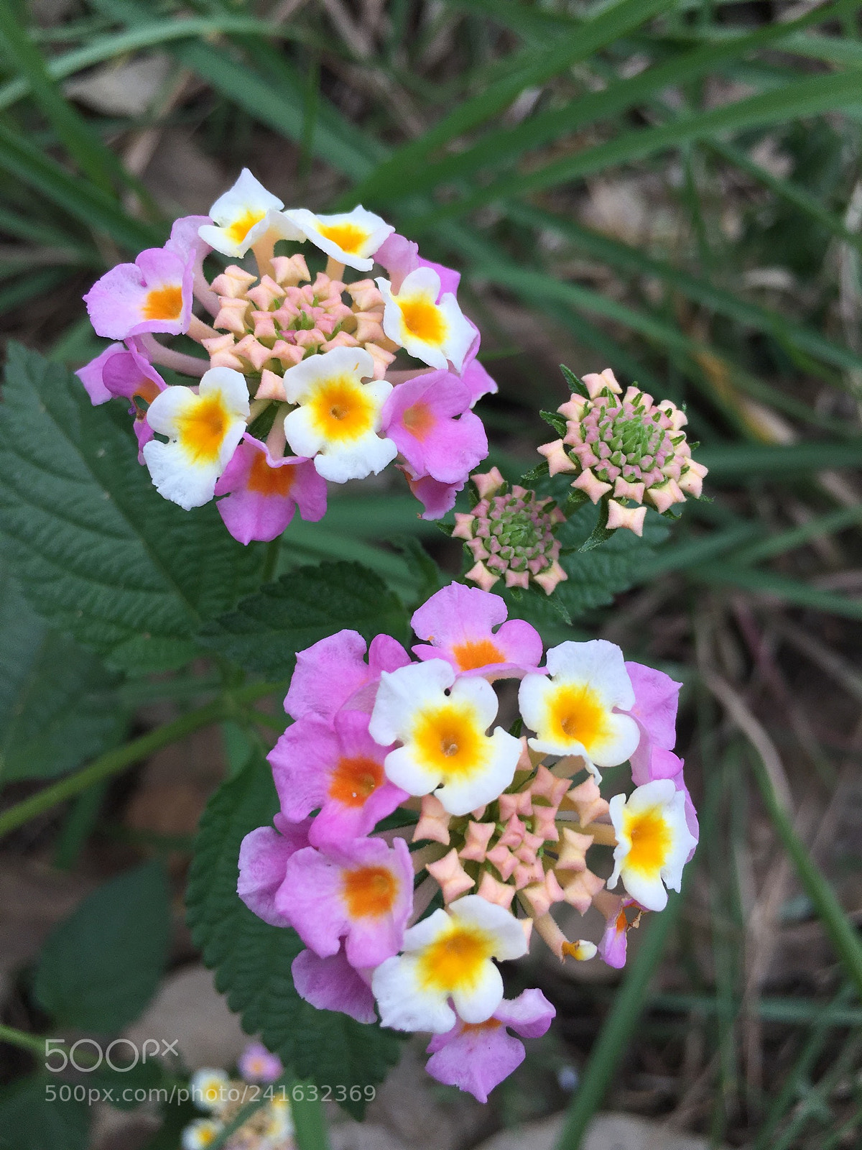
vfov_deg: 61.7
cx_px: 431
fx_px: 963
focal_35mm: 29
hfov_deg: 48.2
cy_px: 575
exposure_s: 1/247
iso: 25
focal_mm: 4.15
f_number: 2.2
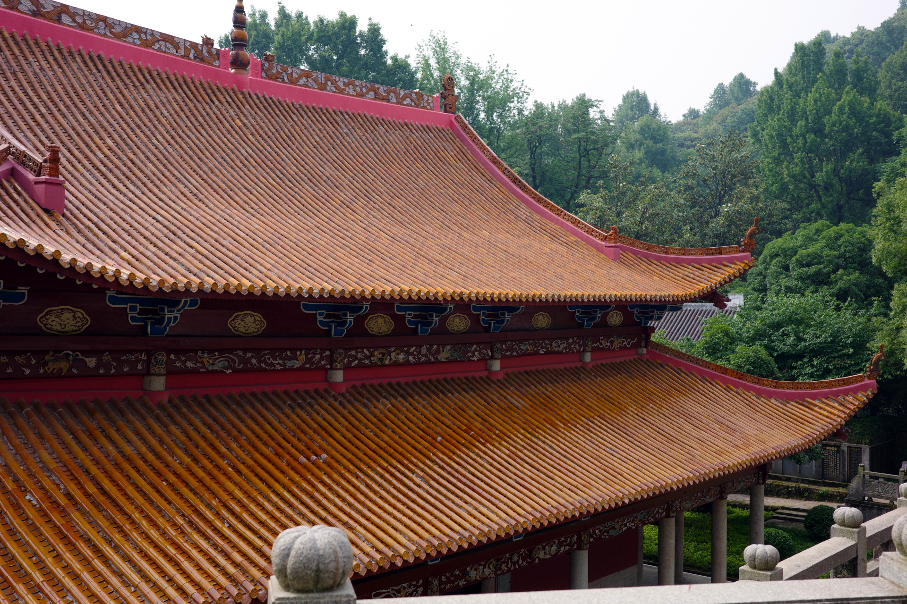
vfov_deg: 33.4
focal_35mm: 40
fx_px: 1008
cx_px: 454
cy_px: 302
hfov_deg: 48.5
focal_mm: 26
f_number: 5.6
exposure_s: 1/400
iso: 200
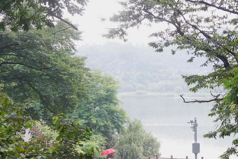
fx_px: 555
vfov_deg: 15.8
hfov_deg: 23.7
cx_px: 201
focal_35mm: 84
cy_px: 173
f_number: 6.3
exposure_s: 1/100
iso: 400
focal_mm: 35
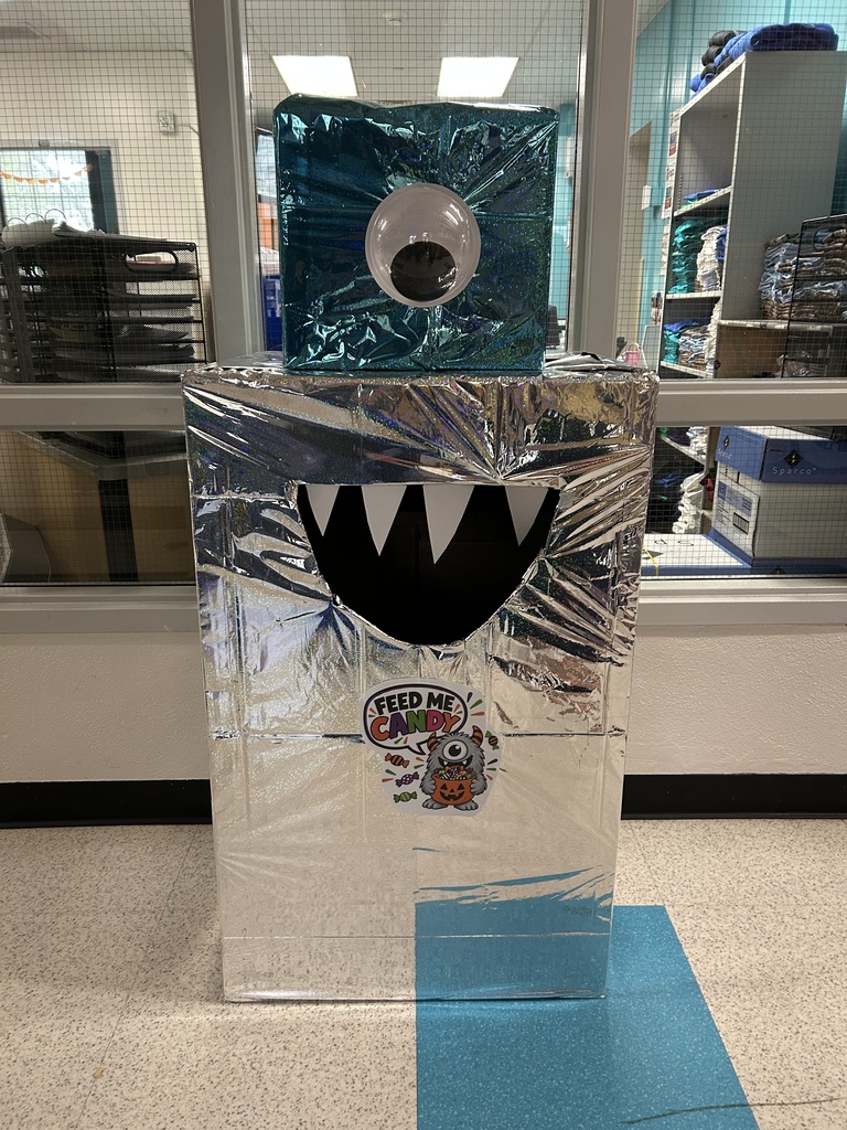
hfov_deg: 53.1
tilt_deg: -17.0
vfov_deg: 67.3
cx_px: 424
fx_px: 848
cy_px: 565
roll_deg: -0.3
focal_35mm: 26
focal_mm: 5.7
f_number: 1.5
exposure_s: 1/60
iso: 200
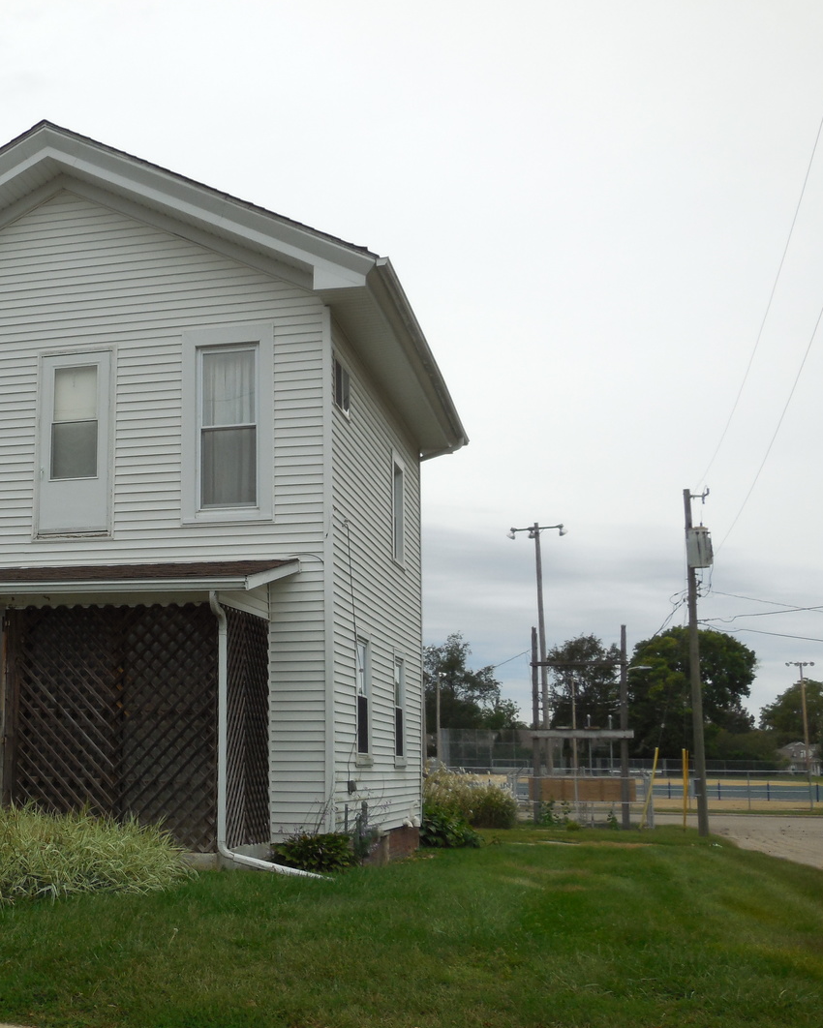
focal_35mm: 45
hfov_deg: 32.6
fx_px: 1370
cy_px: 517
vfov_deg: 41.1
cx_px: 170
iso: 125
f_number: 3.4
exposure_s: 1/1000
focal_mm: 6.1
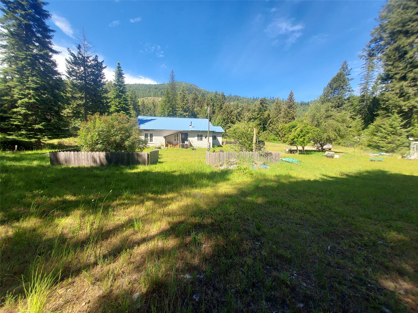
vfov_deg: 89.9
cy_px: 156
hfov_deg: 106.2
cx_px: 209
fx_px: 157
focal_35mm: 13
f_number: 2.2
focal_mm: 1.42
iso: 50
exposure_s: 1/546
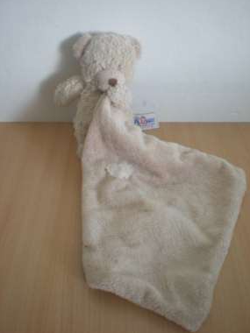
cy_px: 166
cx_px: 127
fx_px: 376
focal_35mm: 39
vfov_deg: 47.9
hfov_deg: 36.8
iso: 200
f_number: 3.1
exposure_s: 1/19.7
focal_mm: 6.3
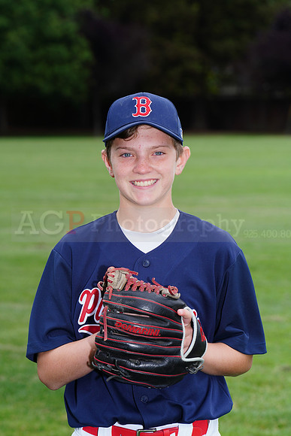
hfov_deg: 7.9
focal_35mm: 173
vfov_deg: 11.9
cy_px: 218
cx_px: 146
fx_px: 2096
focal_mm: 173
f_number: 9
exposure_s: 1/200
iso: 200
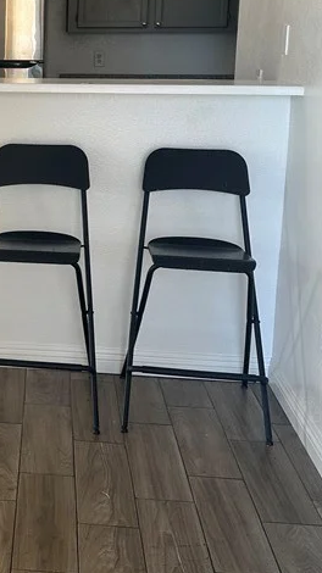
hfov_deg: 20.0
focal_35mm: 57
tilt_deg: -8.1
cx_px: -46
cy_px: 157
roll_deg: -0.3
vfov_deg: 35.9
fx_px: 866
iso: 64
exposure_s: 1/121
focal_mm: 6.86
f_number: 1.78
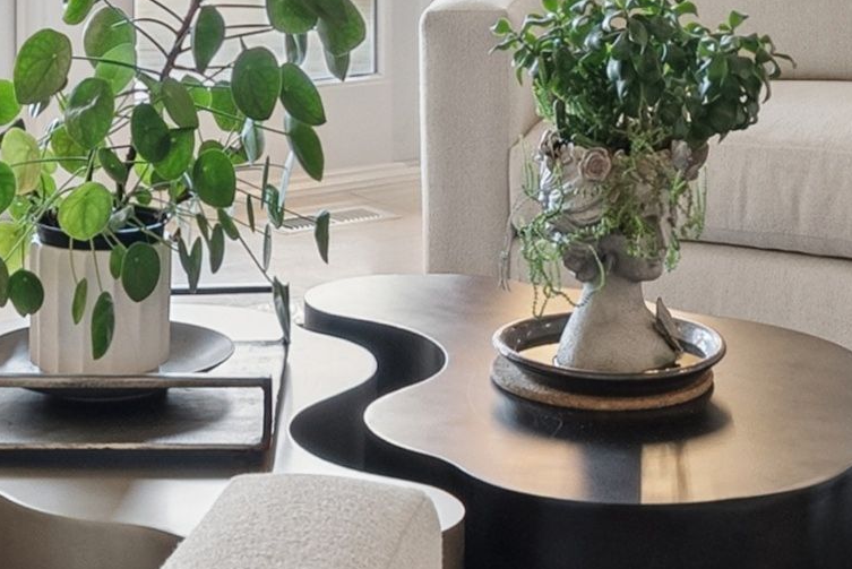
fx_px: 2534
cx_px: 403
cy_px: -302
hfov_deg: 19.1
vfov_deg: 12.2
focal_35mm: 107
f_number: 8
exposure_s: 1/40
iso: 640
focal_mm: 19
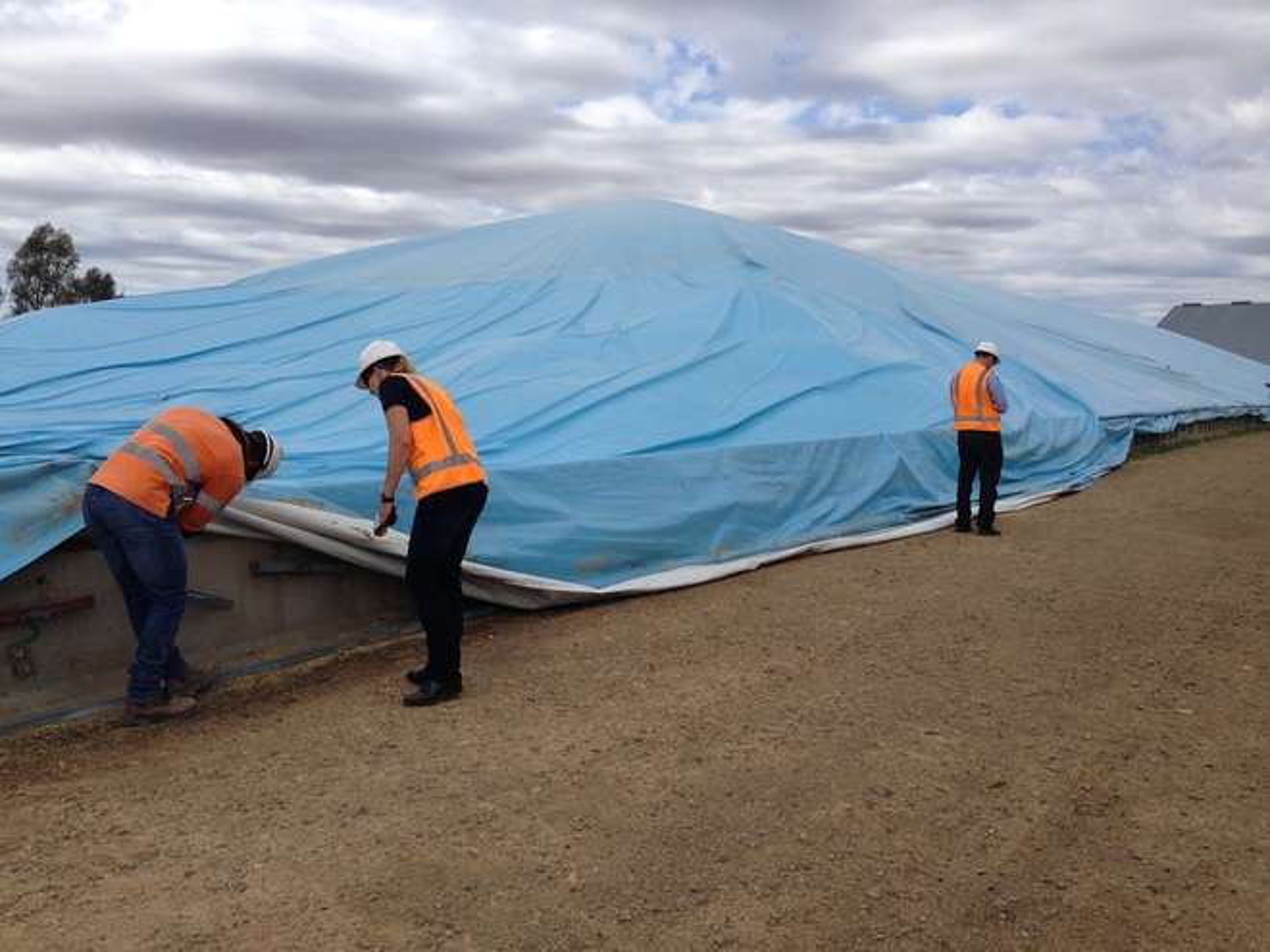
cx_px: 635
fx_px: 1211
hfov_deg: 55.4
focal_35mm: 33
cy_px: 476
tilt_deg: -4.7
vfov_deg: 42.9
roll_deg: -1.1
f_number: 2.4
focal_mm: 4.12
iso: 50
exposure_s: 1/2169
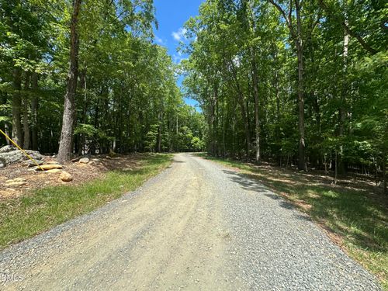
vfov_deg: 85.7
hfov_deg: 102.1
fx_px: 157
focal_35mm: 14
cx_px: 194
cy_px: 146
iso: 50
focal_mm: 2.22
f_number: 2.2
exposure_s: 1/1319
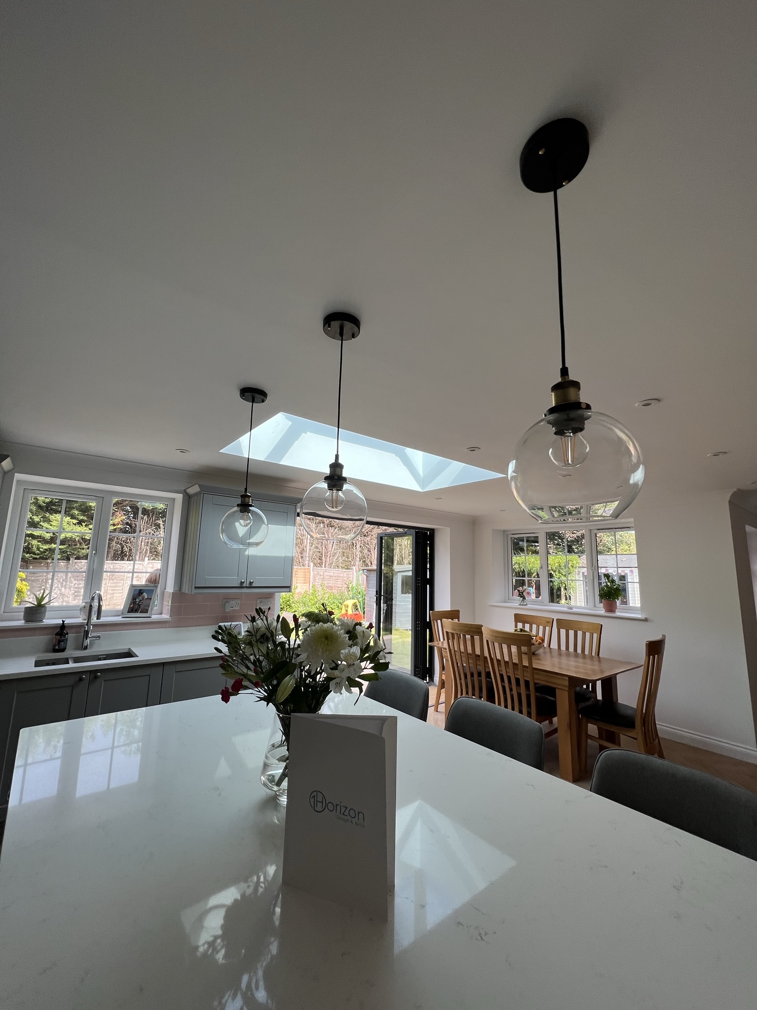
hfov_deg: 89.9
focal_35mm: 13
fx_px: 379
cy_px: 505
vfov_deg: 106.2
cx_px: 378
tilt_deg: +10.4
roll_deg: -0.5
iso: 32
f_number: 1.8
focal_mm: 1.57
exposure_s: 1/291
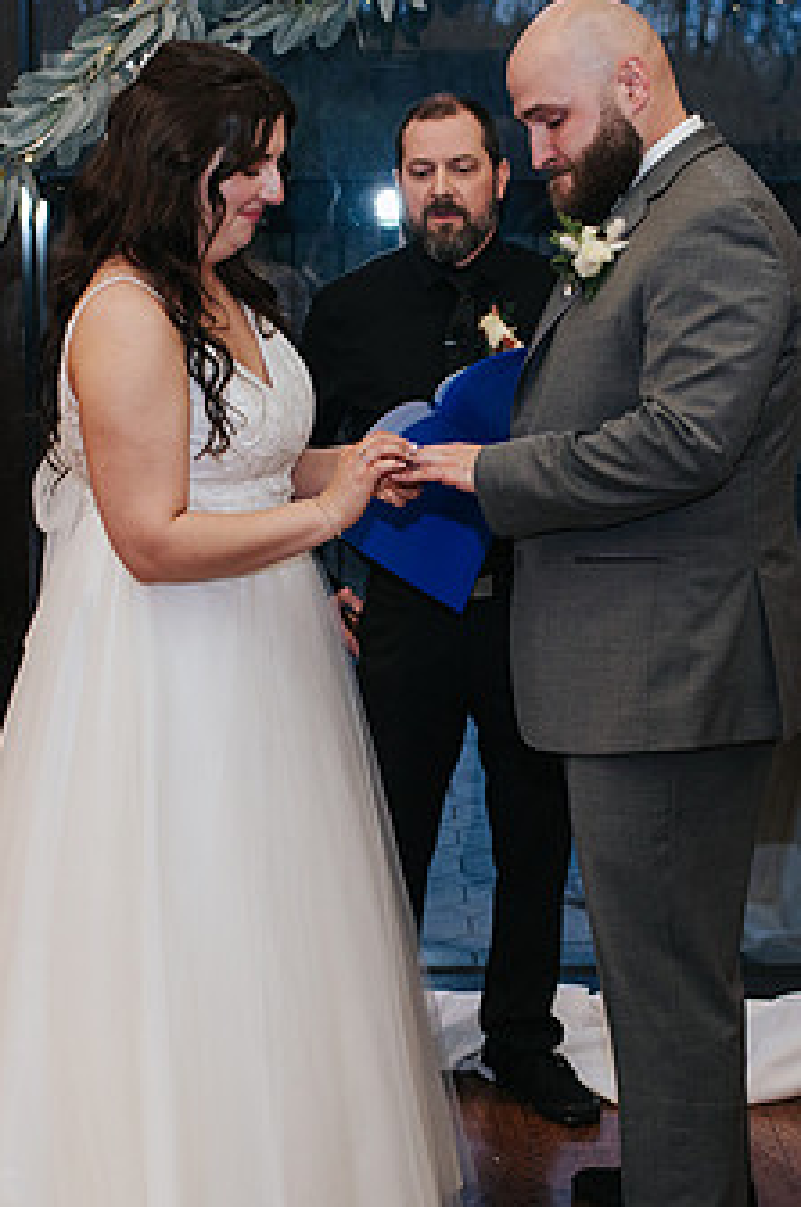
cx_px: 404
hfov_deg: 17.9
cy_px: 732
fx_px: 2544
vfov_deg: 26.6
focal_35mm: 76
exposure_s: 1/200
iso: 800
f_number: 3.2
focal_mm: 35
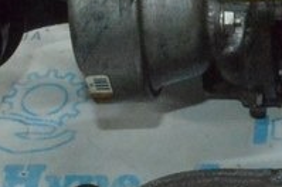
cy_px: 18
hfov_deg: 14.3
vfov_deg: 9.8
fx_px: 1087
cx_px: 339
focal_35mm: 139
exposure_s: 1/60
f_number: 22
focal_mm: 18
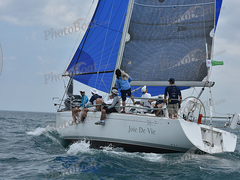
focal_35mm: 90
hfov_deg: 21.8
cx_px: 135
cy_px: 90
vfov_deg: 16.4
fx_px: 624
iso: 250
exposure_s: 1/1250
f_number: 9
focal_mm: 82
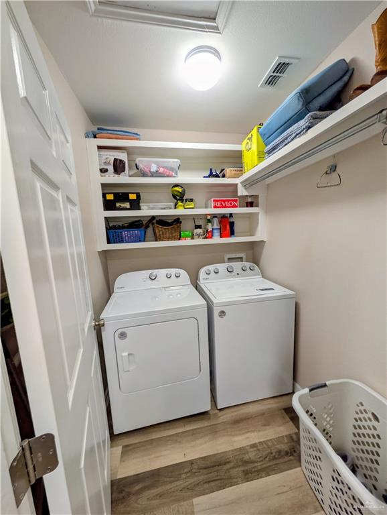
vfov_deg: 110.5
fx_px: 178
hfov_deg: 94.6
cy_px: 258
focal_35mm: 12
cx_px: 194
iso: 82
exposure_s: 1/120
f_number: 1.7
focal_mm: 2.02
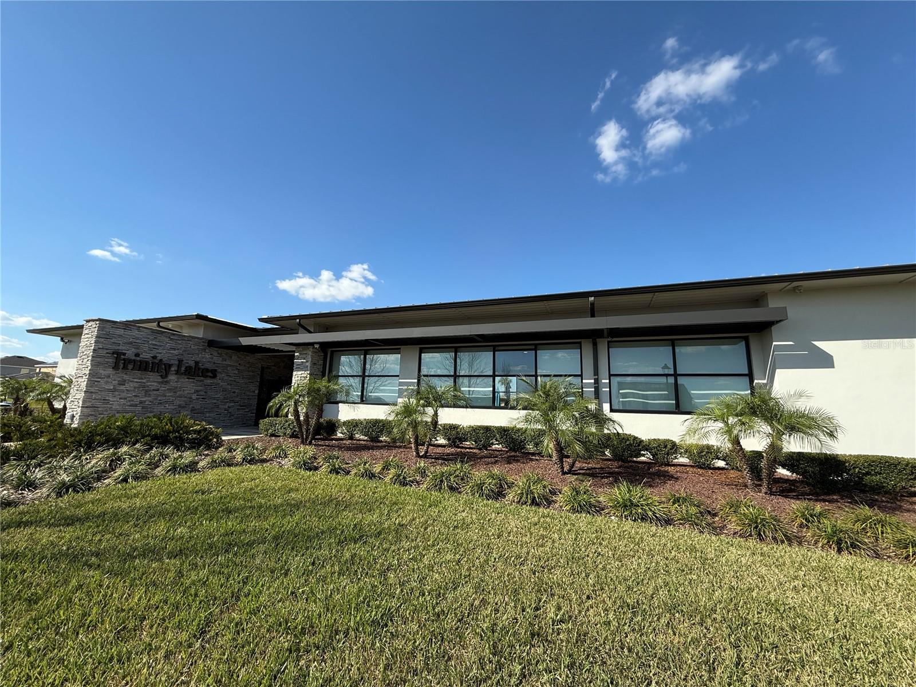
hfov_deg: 102.1
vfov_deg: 85.7
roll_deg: -1.9
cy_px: 344
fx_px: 370
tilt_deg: +10.5
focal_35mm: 14
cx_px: 458
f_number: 2.2
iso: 50
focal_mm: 2.22
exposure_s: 1/1399
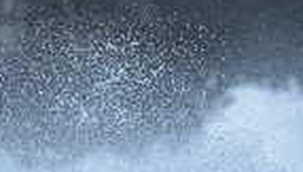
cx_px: 297
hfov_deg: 0.6
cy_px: 349
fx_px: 27331
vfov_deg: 0.4
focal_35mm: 3396
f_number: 6.3
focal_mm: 800
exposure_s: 1/1600
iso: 320
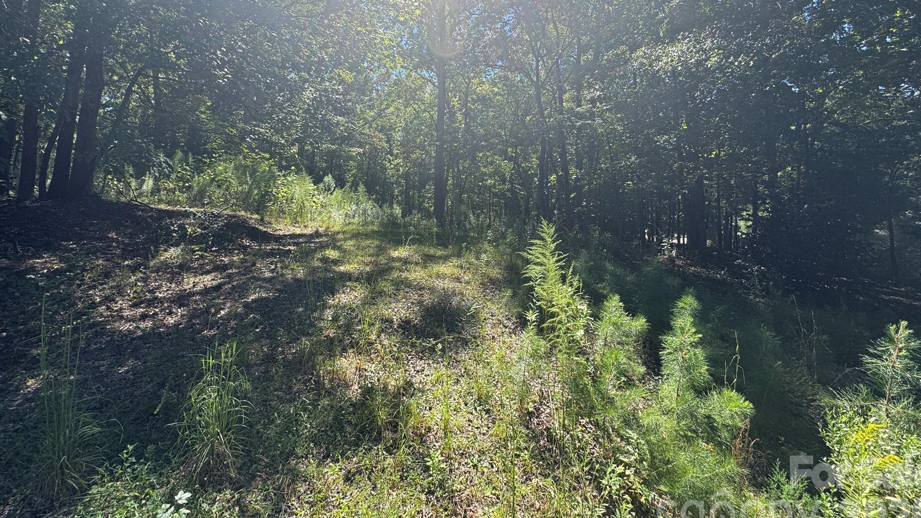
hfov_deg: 99.4
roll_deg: -0.1
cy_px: 186
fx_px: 391
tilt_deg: +3.9
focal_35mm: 16
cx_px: 457
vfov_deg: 65.8
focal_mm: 2.22
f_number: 2.2
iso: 40
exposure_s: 1/456
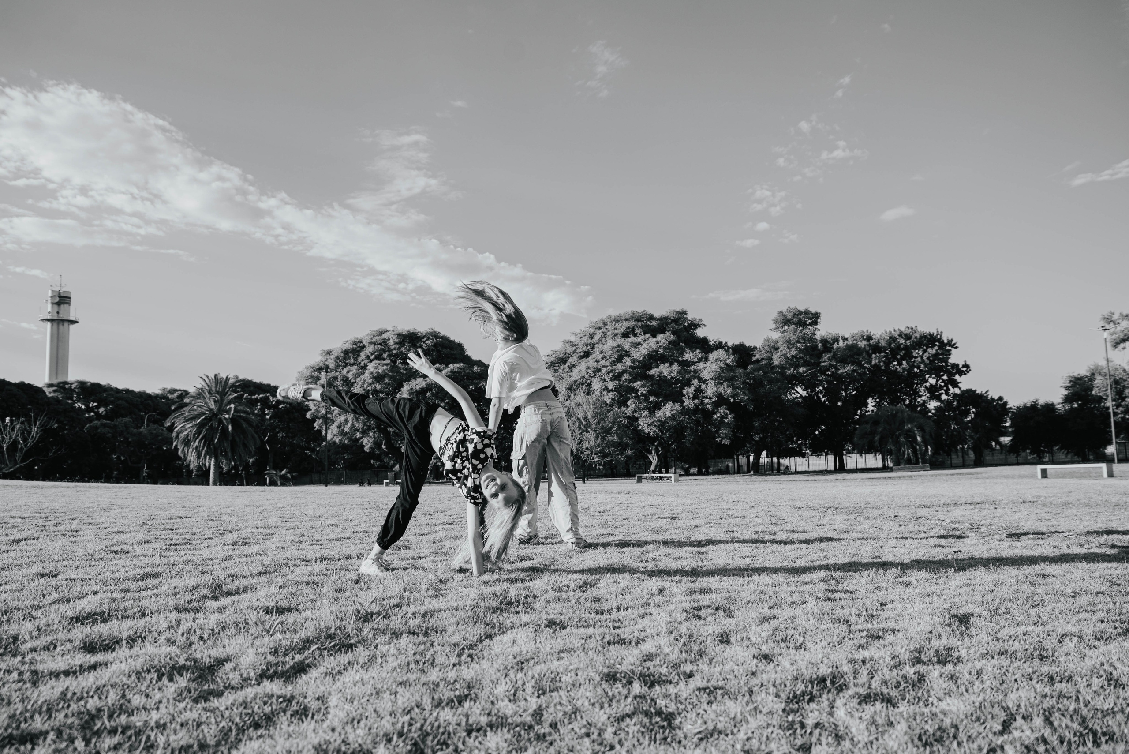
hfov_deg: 72.4
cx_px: 564
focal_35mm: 25
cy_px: 377
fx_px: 772
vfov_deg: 52.1
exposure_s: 1/1000
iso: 125
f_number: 4
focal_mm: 24
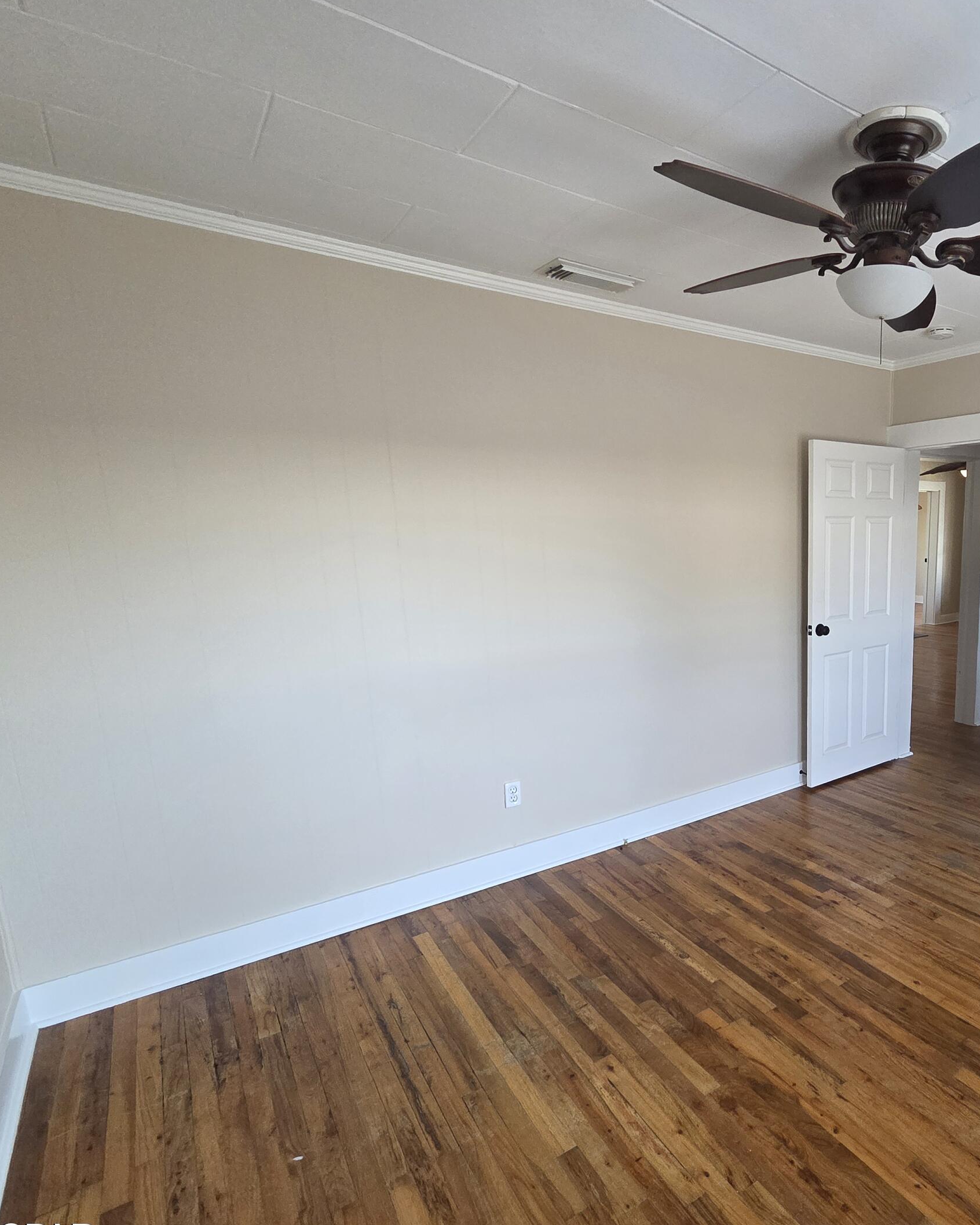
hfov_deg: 68.6
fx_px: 653
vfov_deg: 86.3
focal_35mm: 18
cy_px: 646
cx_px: 744
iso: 500
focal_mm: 2.2
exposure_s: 1/240
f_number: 2.2
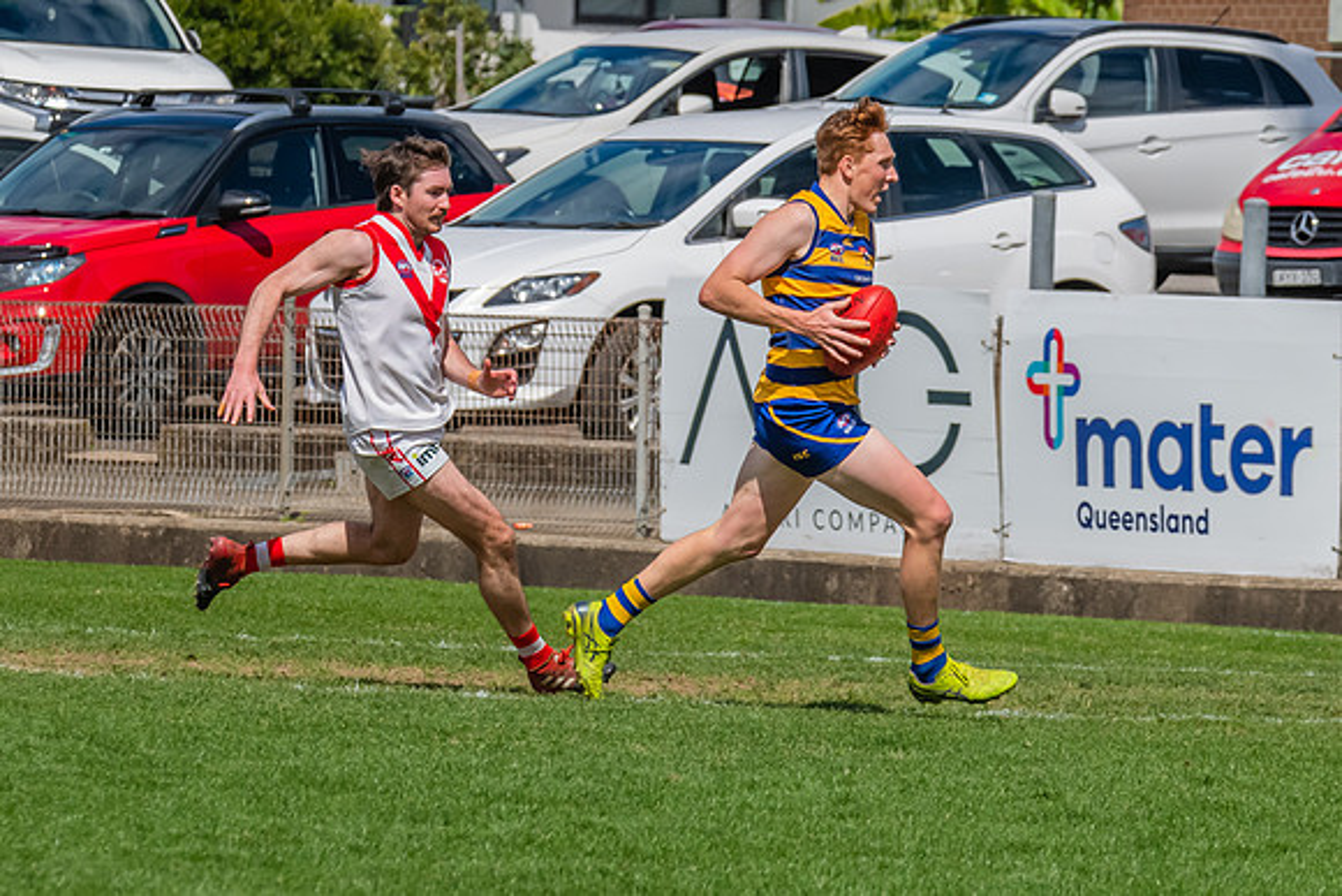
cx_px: 854
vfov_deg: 2.7
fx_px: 18977
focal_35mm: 509
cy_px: 335
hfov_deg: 4.0
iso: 800
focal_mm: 270
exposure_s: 1/1600
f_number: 13
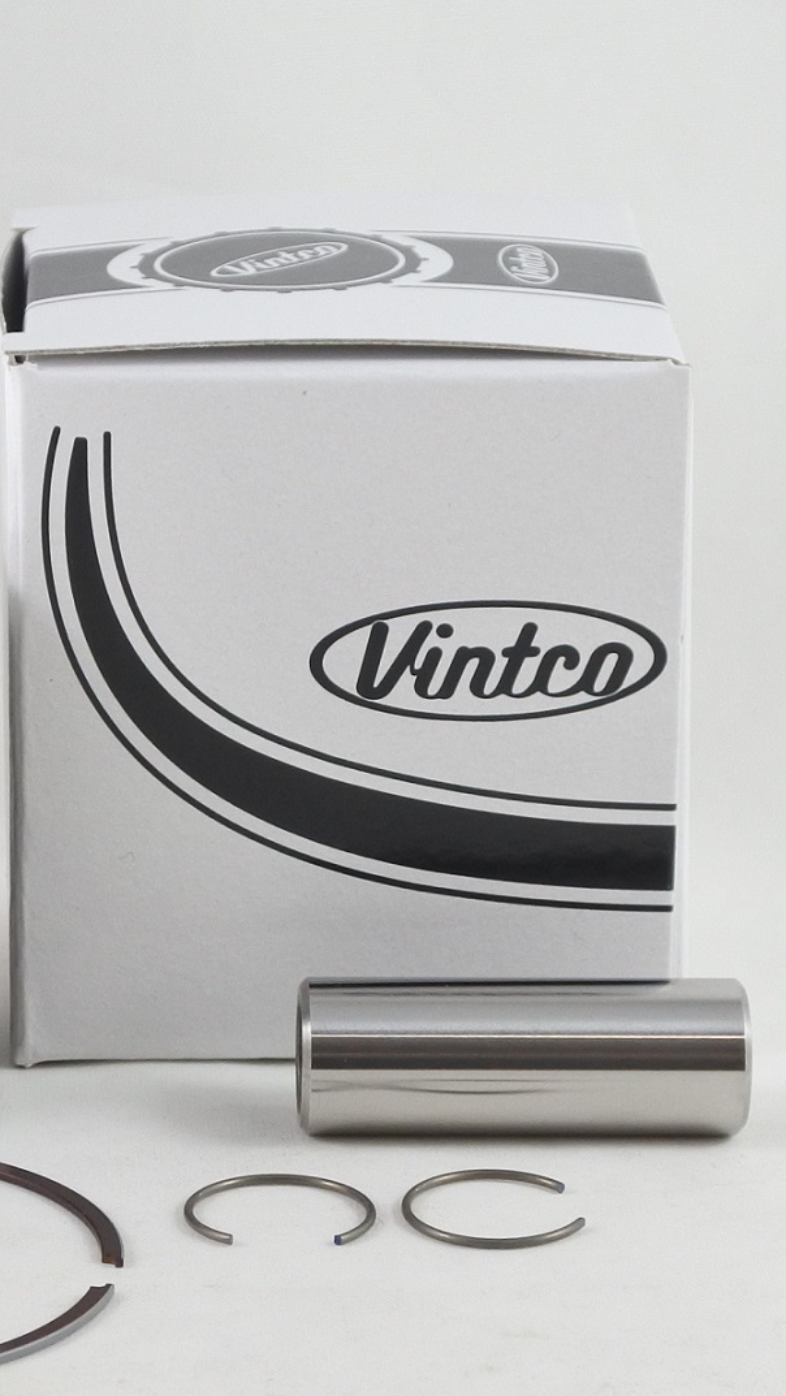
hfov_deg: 14.1
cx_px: 80
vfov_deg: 25.0
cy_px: 776
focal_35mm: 85
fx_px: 3148
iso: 450
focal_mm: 17.6
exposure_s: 1/125
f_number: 4.5
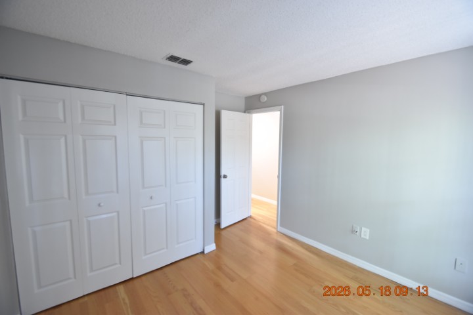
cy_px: 158
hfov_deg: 100.4
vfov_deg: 77.3
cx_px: 236
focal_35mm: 15
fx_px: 197
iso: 800
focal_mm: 10
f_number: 3.5
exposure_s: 1/10
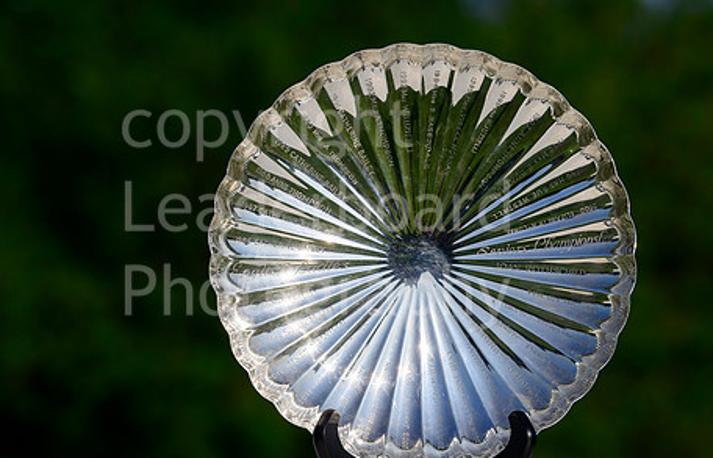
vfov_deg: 6.8
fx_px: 3839
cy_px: 232
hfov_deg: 10.6
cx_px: 320
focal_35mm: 196
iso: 100
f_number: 6.3
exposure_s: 1/1250
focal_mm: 150
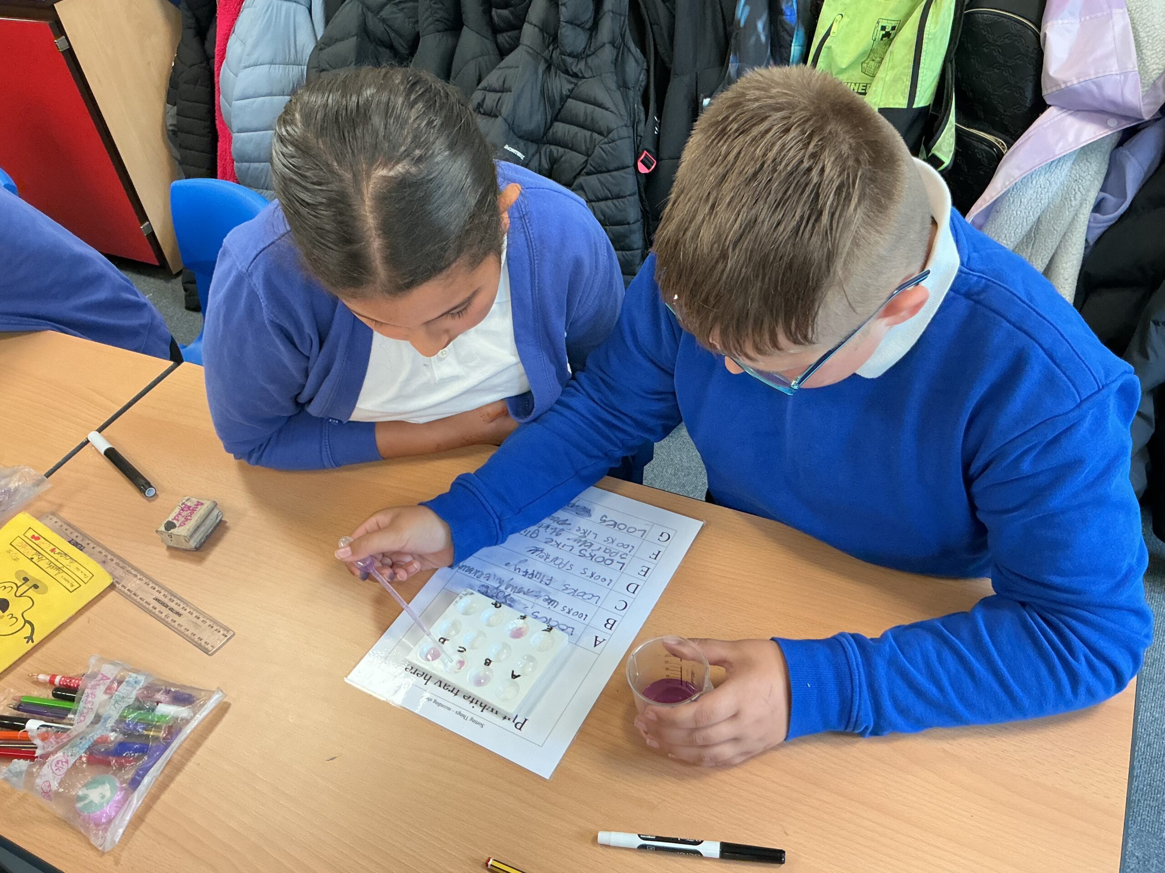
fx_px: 976
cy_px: 436
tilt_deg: -42.3
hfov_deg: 61.7
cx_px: 582
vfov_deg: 48.2
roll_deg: +7.9
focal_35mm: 29
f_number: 1.8
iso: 250
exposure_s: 1/60
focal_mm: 3
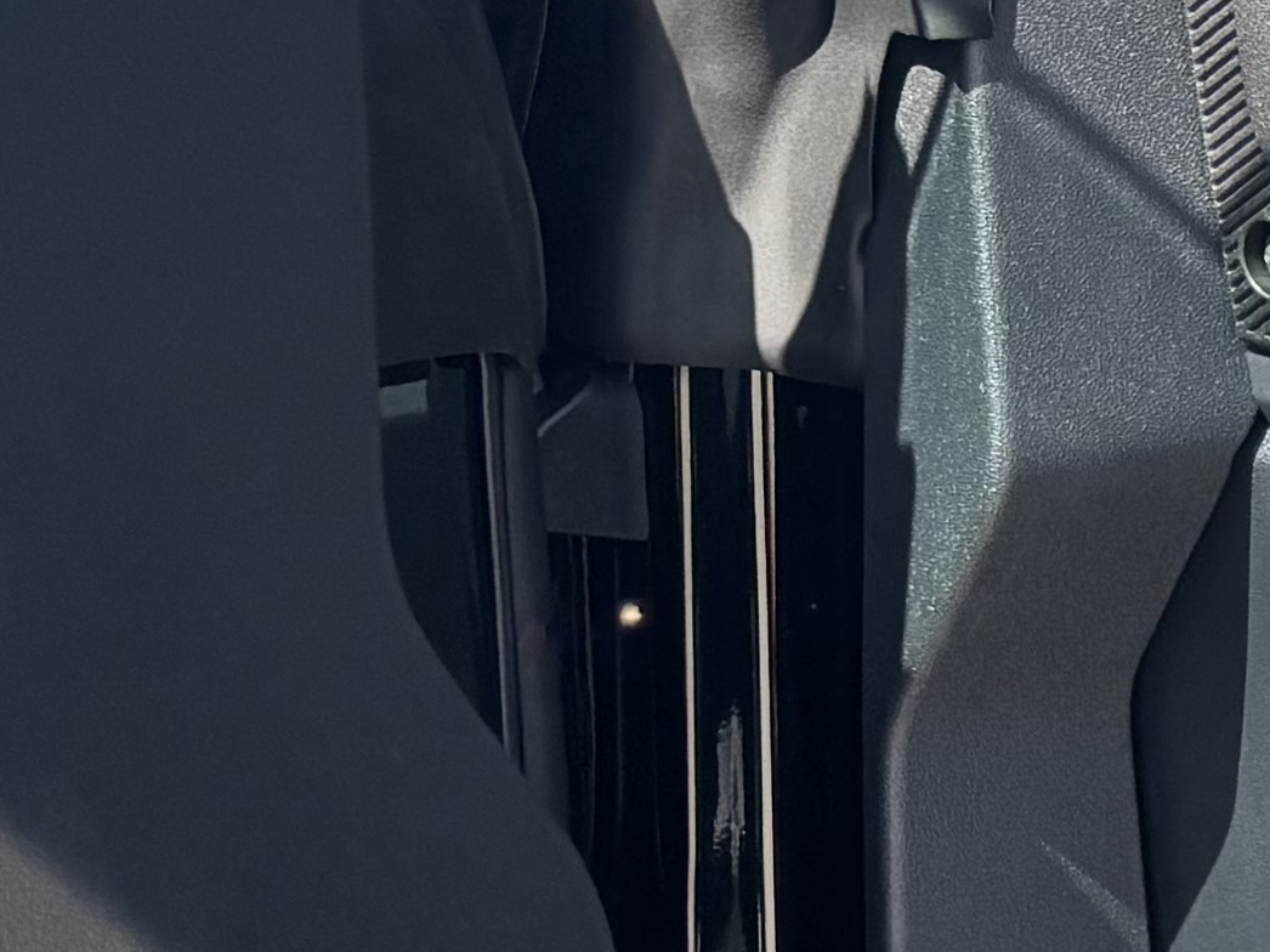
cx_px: 3139
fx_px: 5209
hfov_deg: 11.3
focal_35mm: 142
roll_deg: -2.9
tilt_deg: -14.0
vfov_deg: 10.4
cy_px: 675
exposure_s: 1/559
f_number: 1.6
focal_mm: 5.96
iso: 50
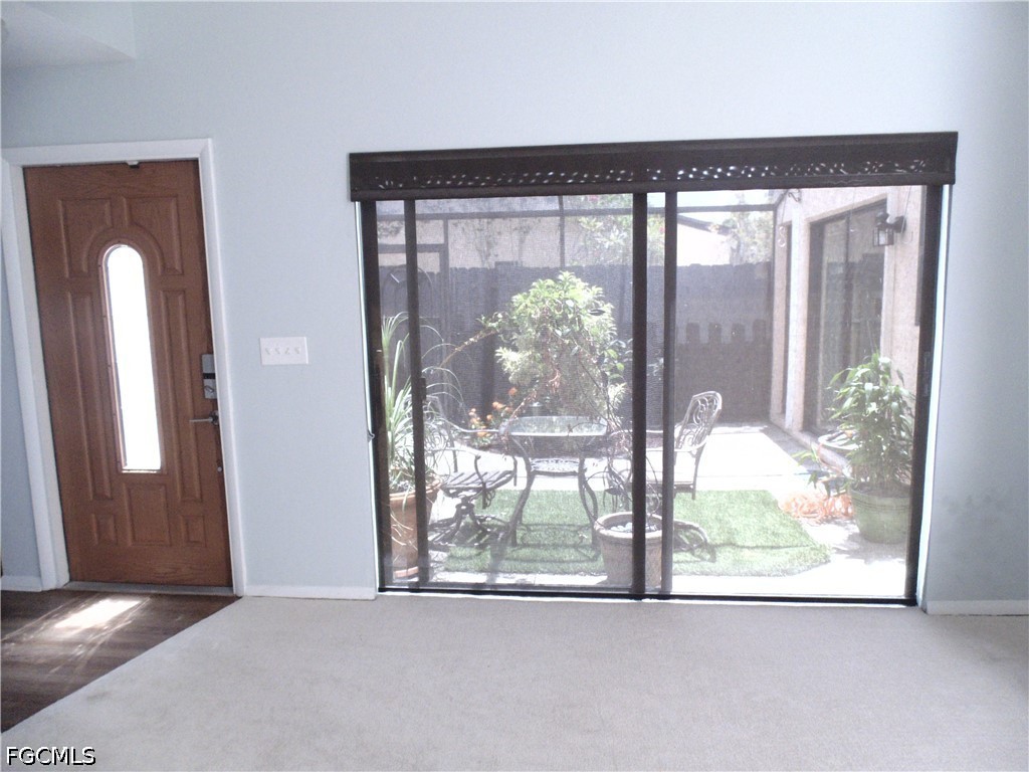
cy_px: 386
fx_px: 654
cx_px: 514
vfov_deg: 61.1
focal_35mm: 22
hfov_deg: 76.4
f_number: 3.1
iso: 250
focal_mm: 4
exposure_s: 1/30
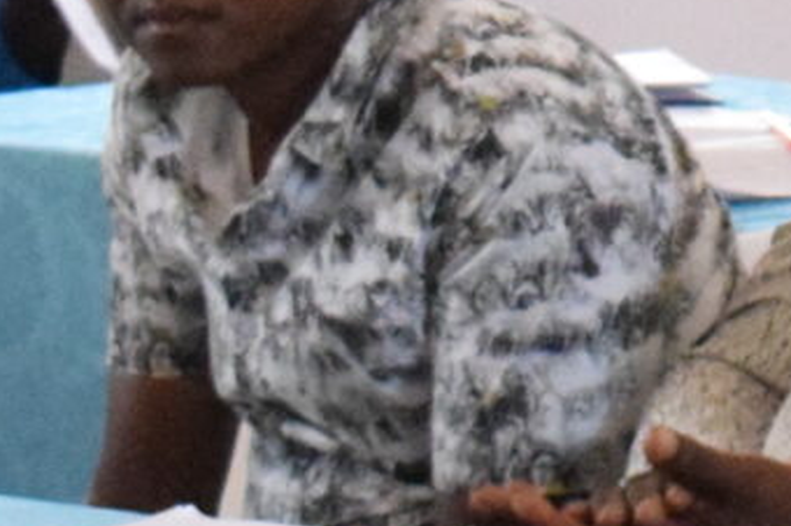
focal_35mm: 475
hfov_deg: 4.2
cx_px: 2371
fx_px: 10427
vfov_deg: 2.9
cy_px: -376
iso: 7200
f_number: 8
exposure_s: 1/160
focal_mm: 42
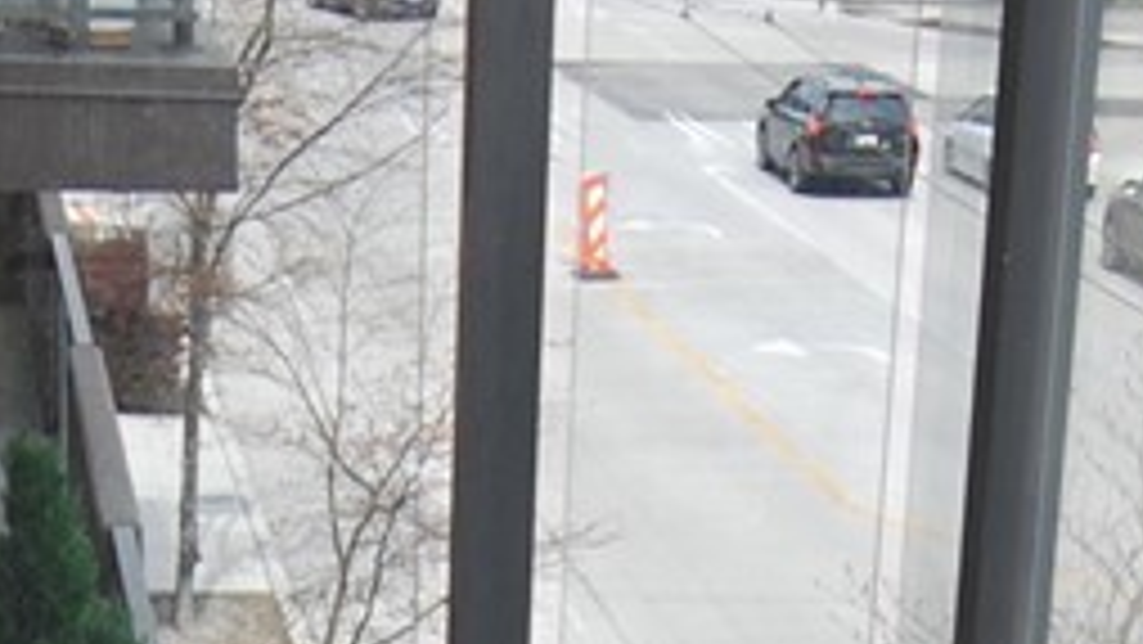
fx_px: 3820
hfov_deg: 17.0
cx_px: 412
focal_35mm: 126
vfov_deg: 9.3
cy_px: 1101
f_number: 6.3
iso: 100
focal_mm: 12
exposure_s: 1/160
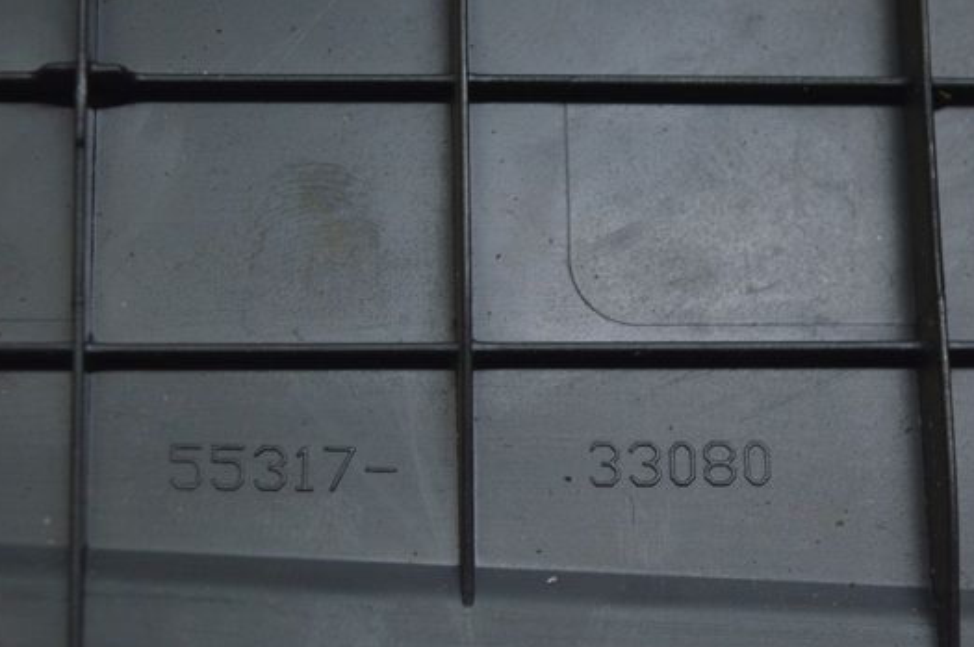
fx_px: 2719
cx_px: 462
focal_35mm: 101
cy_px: 379
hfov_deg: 20.3
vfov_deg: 13.6
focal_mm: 55
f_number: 5.6
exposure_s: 1/50
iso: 400
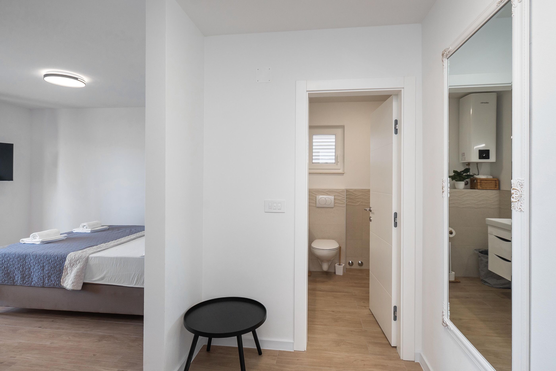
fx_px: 278
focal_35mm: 18
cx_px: 278
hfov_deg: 90.0
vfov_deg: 67.4
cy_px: 186
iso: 200
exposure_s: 1/40
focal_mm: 12
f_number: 8
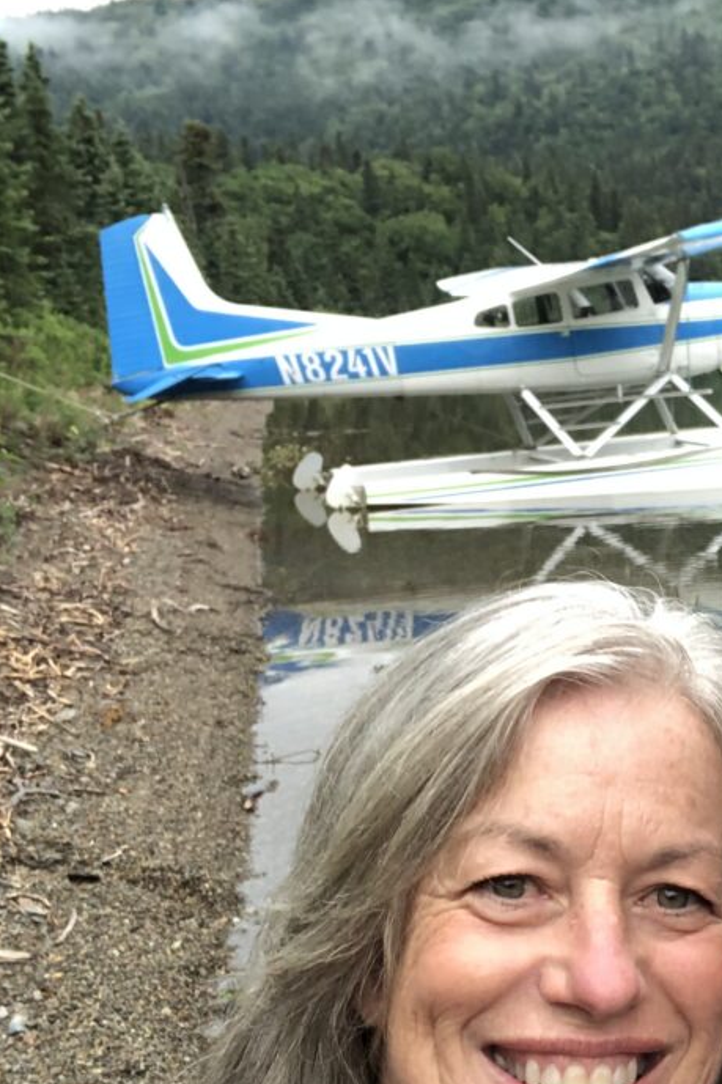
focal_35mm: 58
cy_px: 628
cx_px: 728
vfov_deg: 34.4
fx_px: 1746
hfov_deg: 22.4
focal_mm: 2.87
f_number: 2.2
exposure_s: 1/120
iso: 64
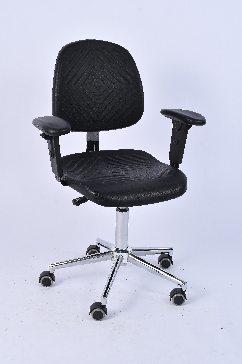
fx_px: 605
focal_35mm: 60
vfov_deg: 33.4
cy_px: 182
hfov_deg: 22.6
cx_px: 121
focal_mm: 40
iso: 125
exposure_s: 1/125
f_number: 9
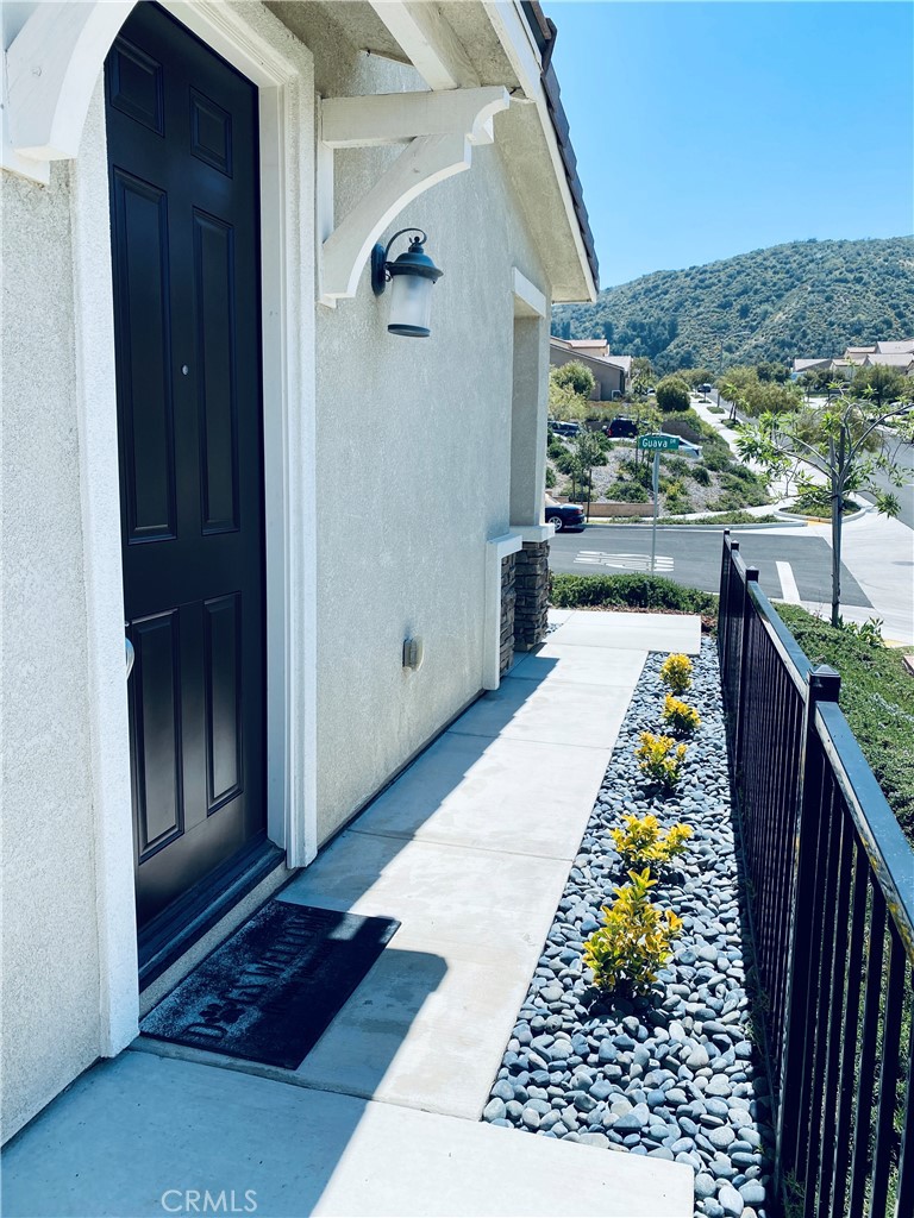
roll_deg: -1.4
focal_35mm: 26
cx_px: 457
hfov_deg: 53.1
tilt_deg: -9.6
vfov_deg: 67.3
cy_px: 609
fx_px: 915
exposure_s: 1/2571
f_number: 1.8
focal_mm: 4.25
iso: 32
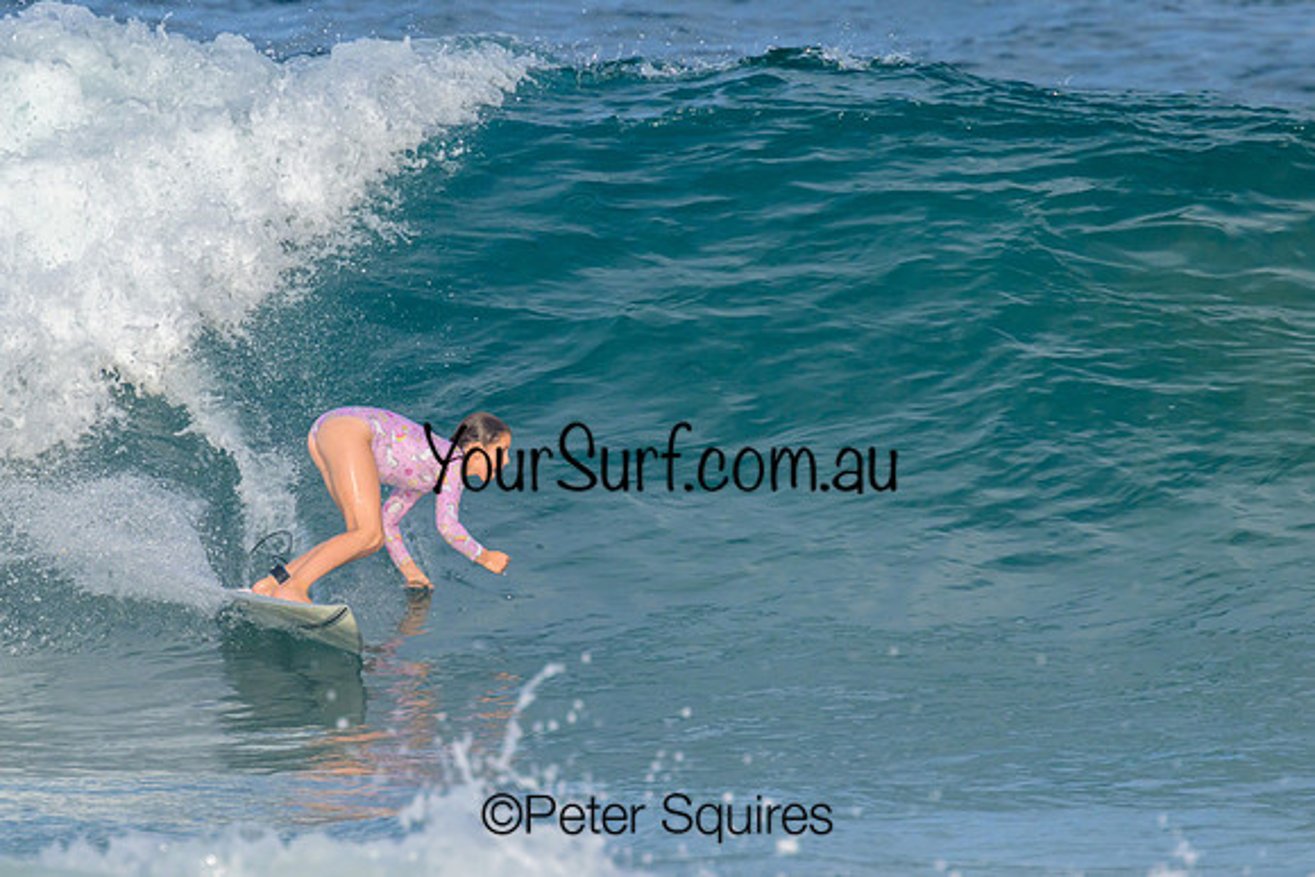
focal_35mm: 948
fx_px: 34641
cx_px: 609
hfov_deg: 2.2
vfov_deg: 1.5
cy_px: 434
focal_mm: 800
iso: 1000
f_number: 11
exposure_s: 1/1600
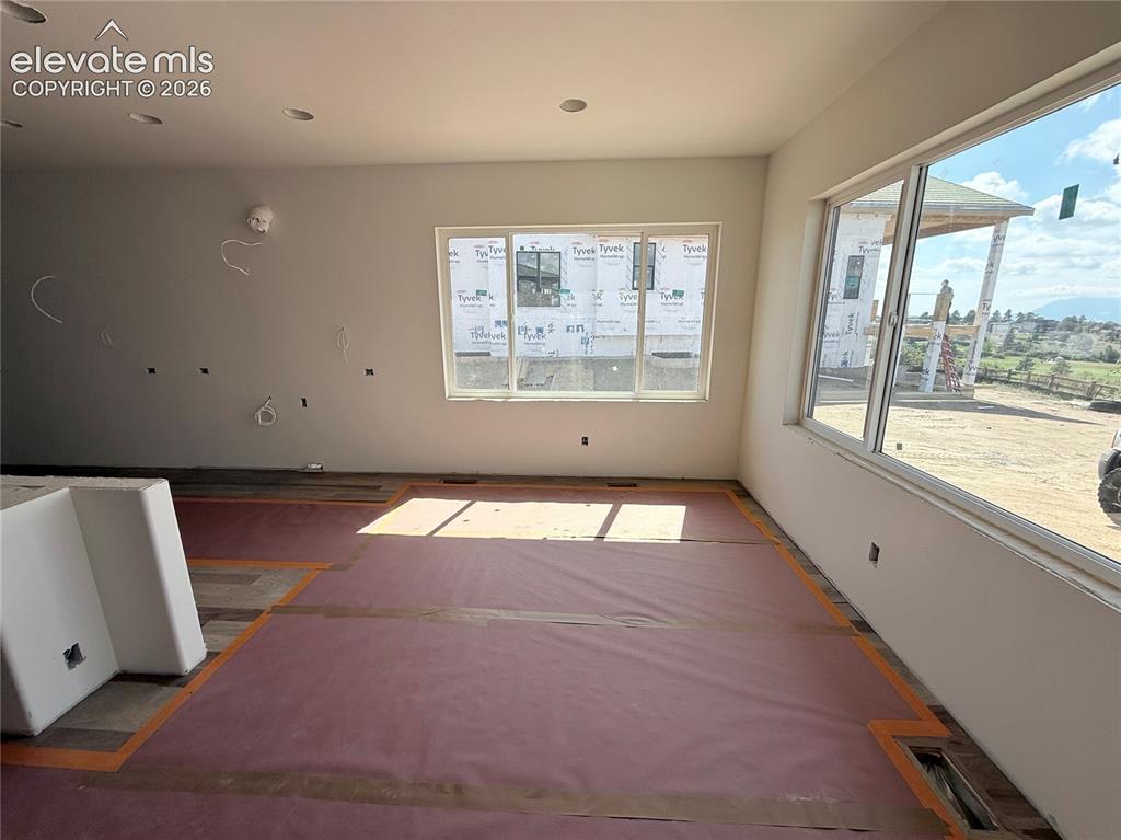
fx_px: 453
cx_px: 560
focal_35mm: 14
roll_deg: -0.9
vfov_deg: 85.6
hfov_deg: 102.1
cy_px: 420
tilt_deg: -14.2
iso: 50
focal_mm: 2.22
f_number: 2.2
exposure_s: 1/672
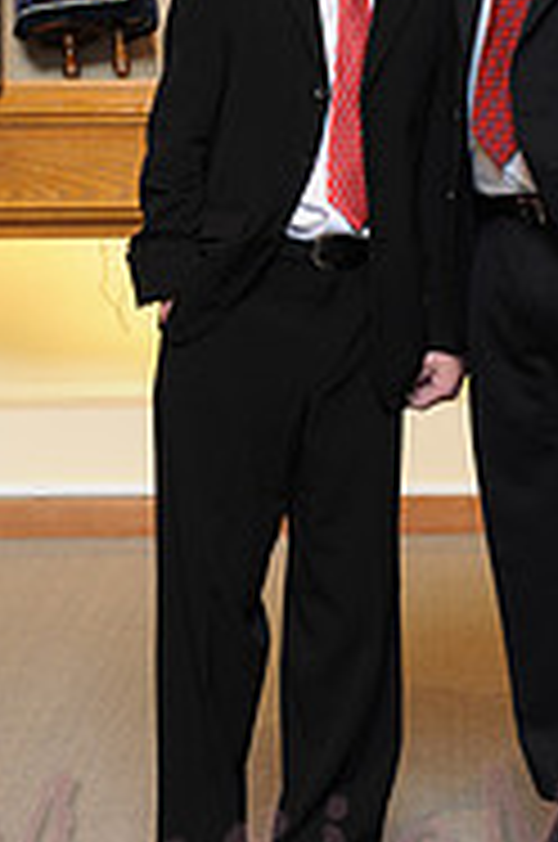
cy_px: 131
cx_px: 448
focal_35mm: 159
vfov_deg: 12.9
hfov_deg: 8.6
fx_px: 3710
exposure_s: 1/50
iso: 500
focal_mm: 66
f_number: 5
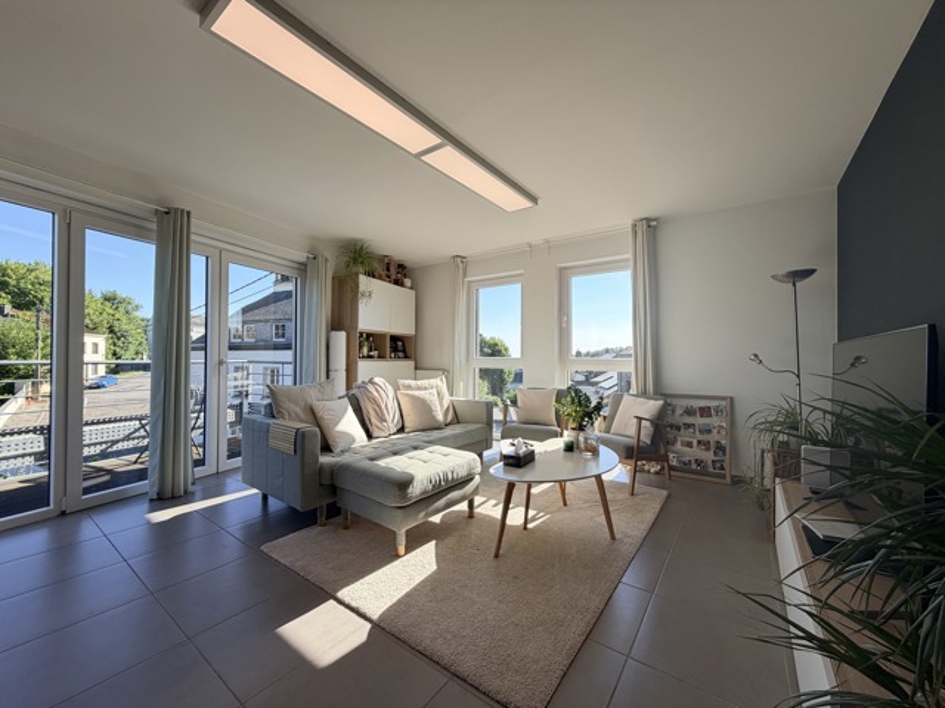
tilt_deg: -0.6
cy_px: 354
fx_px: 382
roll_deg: +0.0
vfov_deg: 85.7
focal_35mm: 14
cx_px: 472
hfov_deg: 102.1
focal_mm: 2.22
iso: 50
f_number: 2.2
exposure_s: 1/386
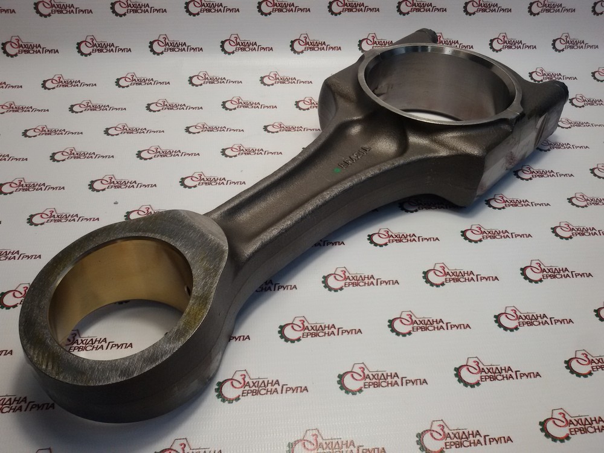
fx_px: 541
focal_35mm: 31
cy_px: 226
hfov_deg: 58.4
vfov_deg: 45.4
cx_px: 302
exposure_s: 1/100
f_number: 2.4
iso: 80
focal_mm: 2.93
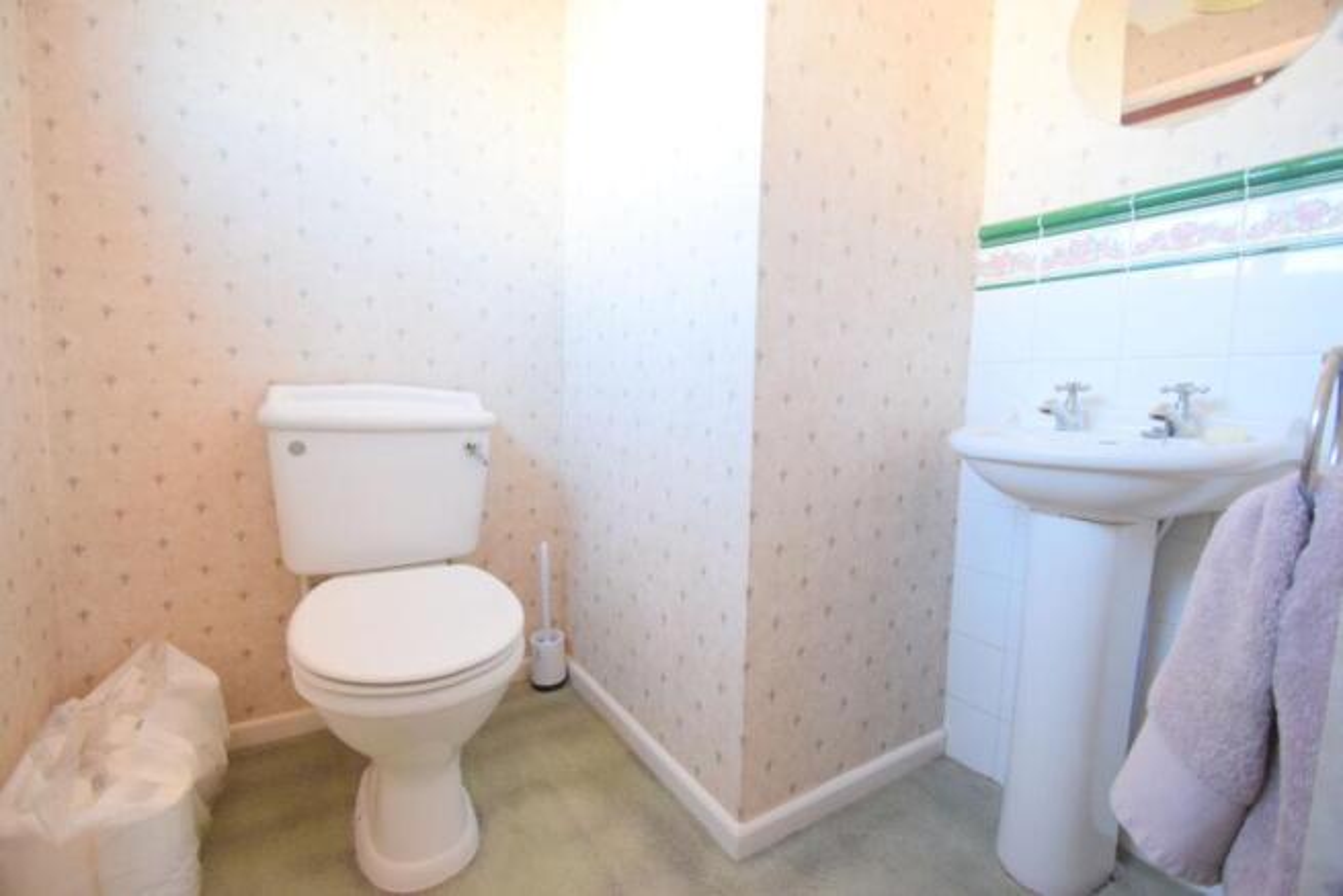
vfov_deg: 72.1
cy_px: 448
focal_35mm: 16
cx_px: 672
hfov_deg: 95.0
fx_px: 616
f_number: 3.5
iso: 1600
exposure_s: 1/60
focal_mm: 11
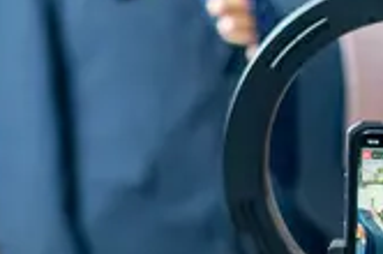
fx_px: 1922
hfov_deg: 11.2
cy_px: 275
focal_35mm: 181
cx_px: 450
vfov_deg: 7.5
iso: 400
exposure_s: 1/60
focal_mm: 50
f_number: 2
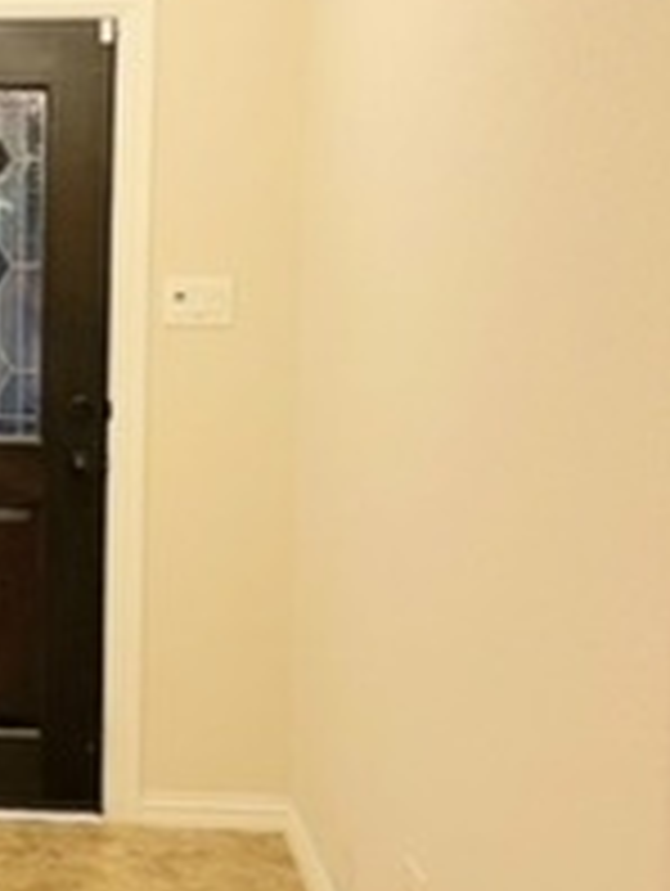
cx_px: -126
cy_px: 364
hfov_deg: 21.7
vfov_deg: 30.6
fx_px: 1622
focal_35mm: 63
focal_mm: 5.1
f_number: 1.6
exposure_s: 1/60.2
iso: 200
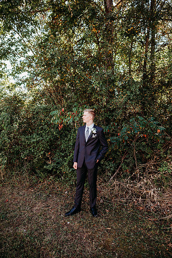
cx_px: 86
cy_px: 129
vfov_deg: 73.7
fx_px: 172
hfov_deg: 53.1
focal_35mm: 24
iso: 200
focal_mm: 24
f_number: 2.8
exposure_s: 1/400
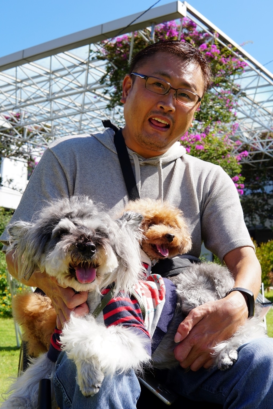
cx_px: 136
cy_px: 204
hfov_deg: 29.9
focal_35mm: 45
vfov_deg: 43.6
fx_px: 512
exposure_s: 1/100
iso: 100
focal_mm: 30
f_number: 9
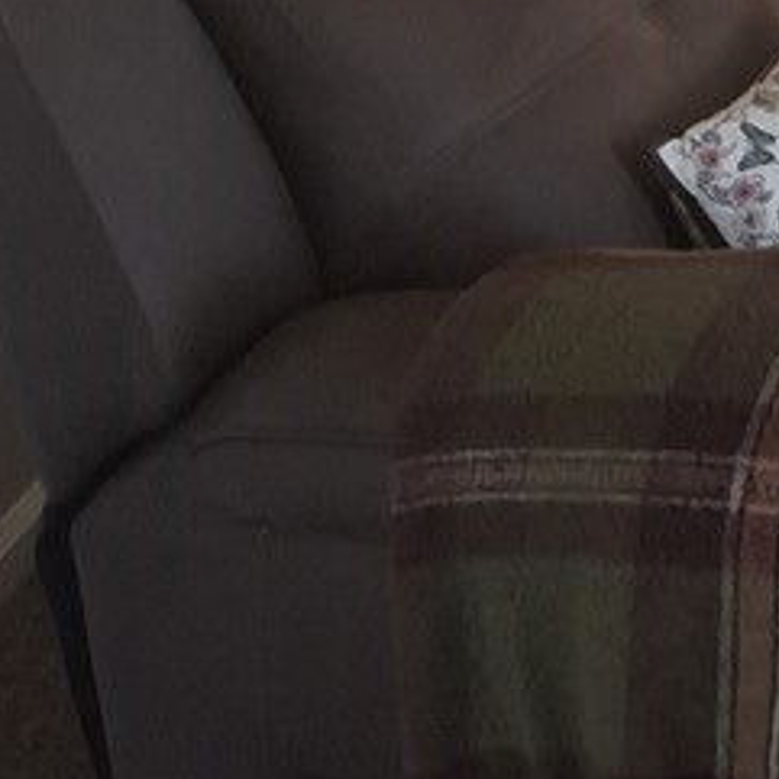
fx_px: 2393
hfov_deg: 17.1
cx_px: 1076
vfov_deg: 15.4
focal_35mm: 94
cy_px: -708
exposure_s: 1/60
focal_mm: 4.69
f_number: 1.8
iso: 250
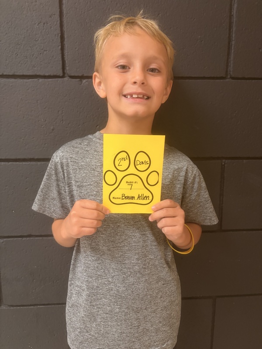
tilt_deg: -9.7
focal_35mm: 26
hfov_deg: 53.1
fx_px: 262
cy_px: 174
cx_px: 131
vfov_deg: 67.3
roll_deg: +0.1
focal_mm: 5.96
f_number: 1.6
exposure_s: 1/60
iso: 250
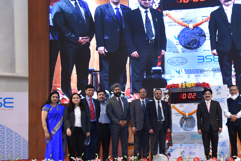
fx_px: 308
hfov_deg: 41.9
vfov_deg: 28.8
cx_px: 169
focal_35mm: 46
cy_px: 121
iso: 1600
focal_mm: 30
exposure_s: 1/125
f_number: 4
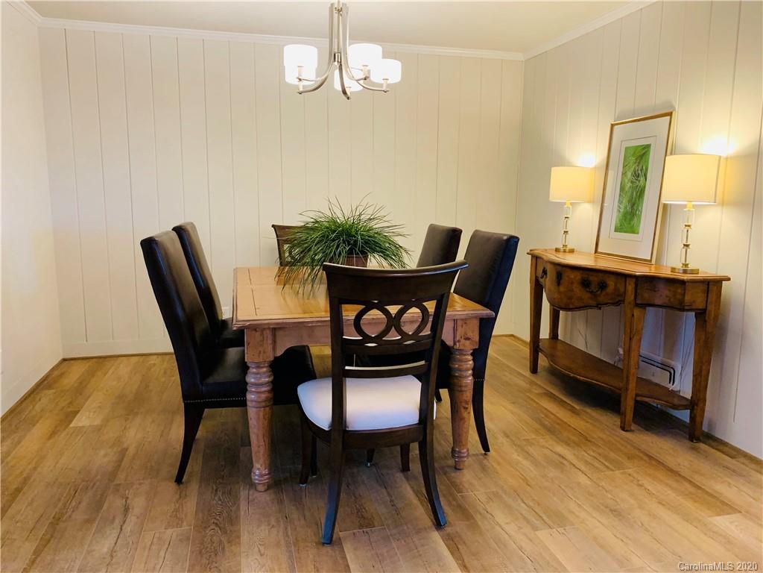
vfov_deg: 53.1
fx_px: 573
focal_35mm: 26
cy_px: 286
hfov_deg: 67.3
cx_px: 382
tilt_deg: -8.8
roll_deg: +0.7
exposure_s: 1/60
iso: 250
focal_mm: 4.25
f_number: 1.8
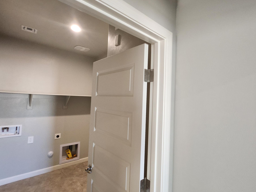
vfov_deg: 74.7
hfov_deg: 90.2
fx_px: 126
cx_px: 150
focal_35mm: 17
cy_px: 94
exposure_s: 1/60
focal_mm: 1.7
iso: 400
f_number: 2.2
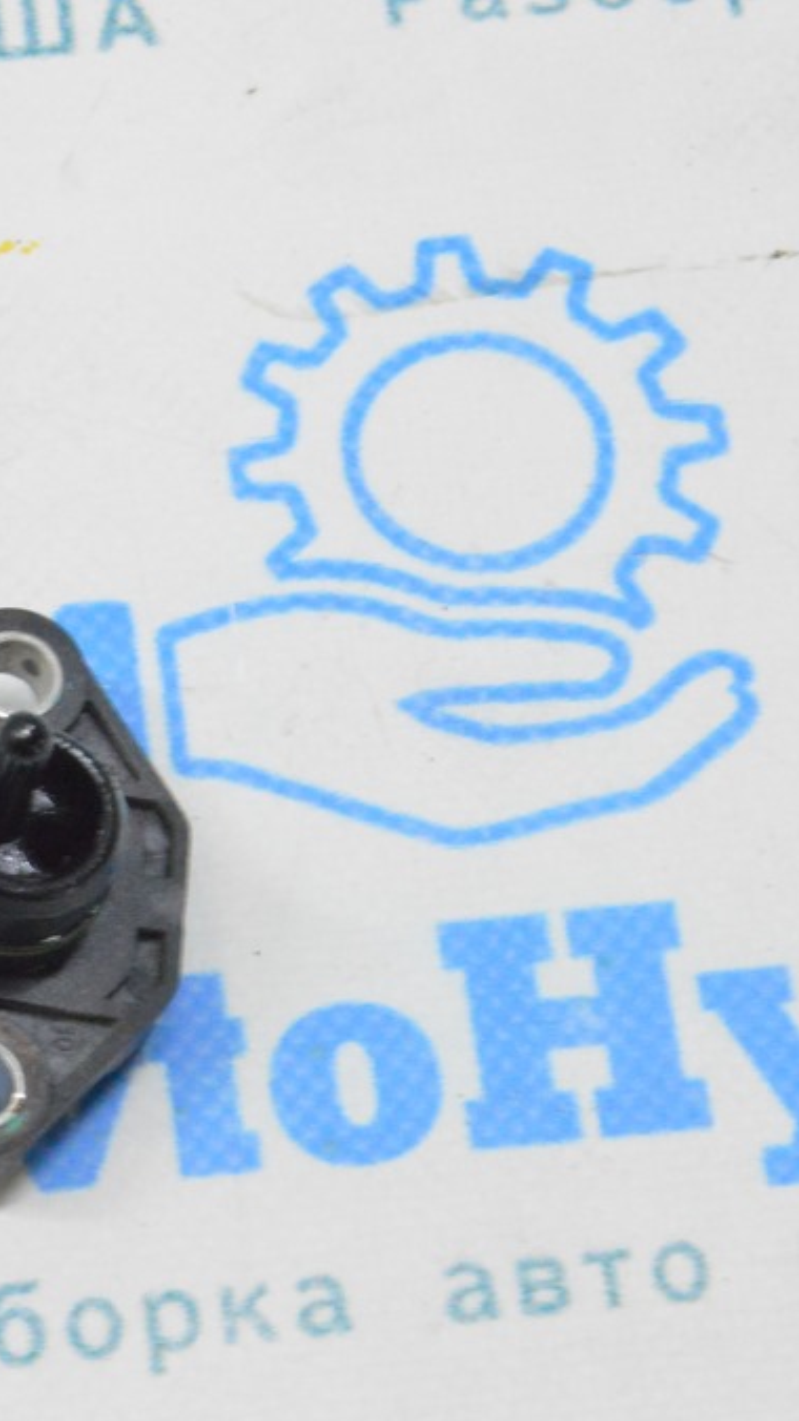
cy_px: 714
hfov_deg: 9.2
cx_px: -141
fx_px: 4929
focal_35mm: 131
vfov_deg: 16.4
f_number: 20
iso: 6400
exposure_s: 1/15
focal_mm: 55
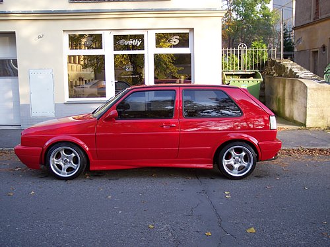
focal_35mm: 38
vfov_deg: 37.7
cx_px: 165
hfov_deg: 49.0
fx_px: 362
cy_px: 124
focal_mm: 8
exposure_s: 1/180
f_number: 2.8
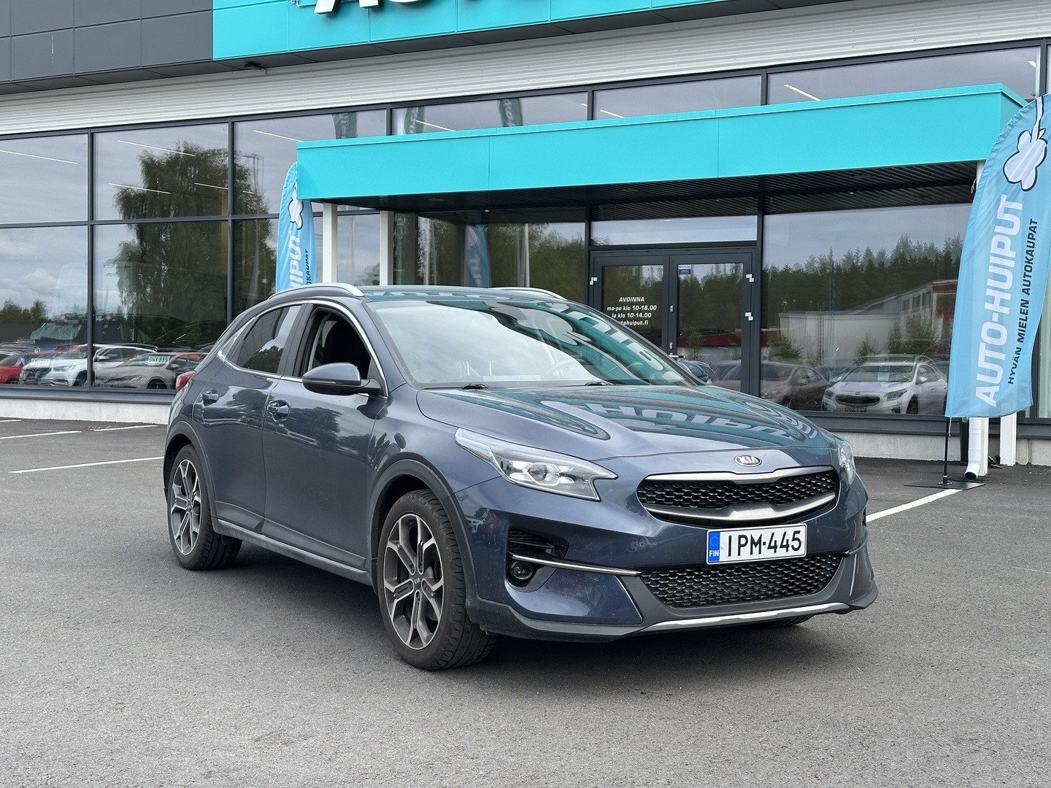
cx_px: 526
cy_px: 394
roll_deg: -0.5
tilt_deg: -1.4
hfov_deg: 39.7
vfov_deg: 30.3
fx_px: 1457
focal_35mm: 48
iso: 64
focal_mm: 6.86
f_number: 1.78
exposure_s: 1/1062
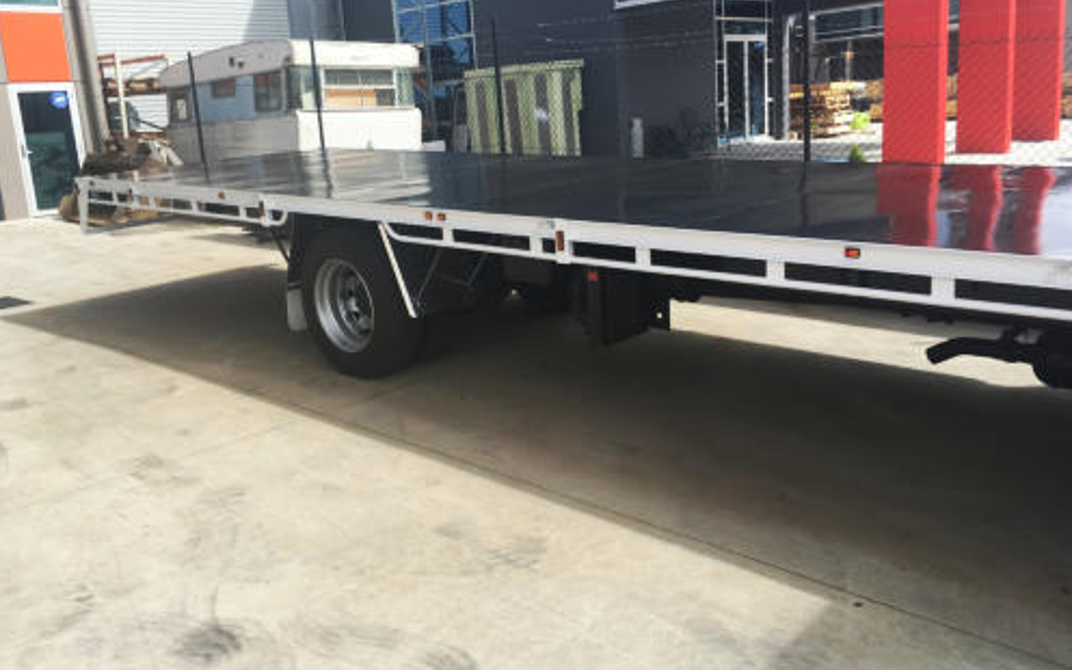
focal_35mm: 31
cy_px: 308
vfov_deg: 40.6
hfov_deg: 61.2
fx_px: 906
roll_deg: +4.0
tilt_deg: -10.8
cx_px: 534
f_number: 2.2
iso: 25
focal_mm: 4.15
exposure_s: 1/705
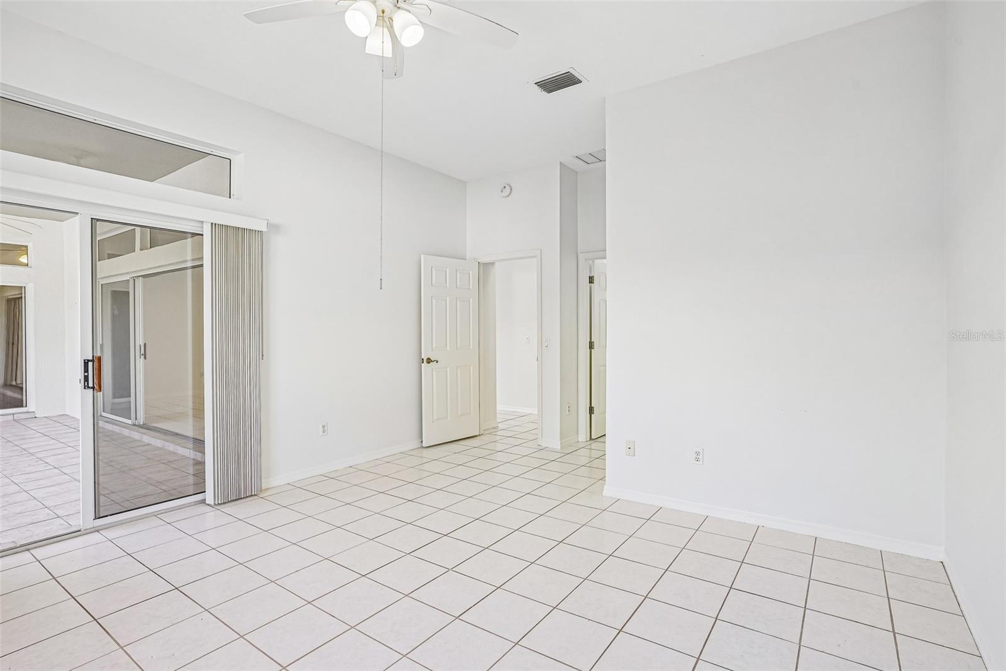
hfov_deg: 93.3
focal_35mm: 17
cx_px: 503
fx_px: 475
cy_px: 336
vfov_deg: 70.4
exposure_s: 1/30
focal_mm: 17
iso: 320
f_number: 9
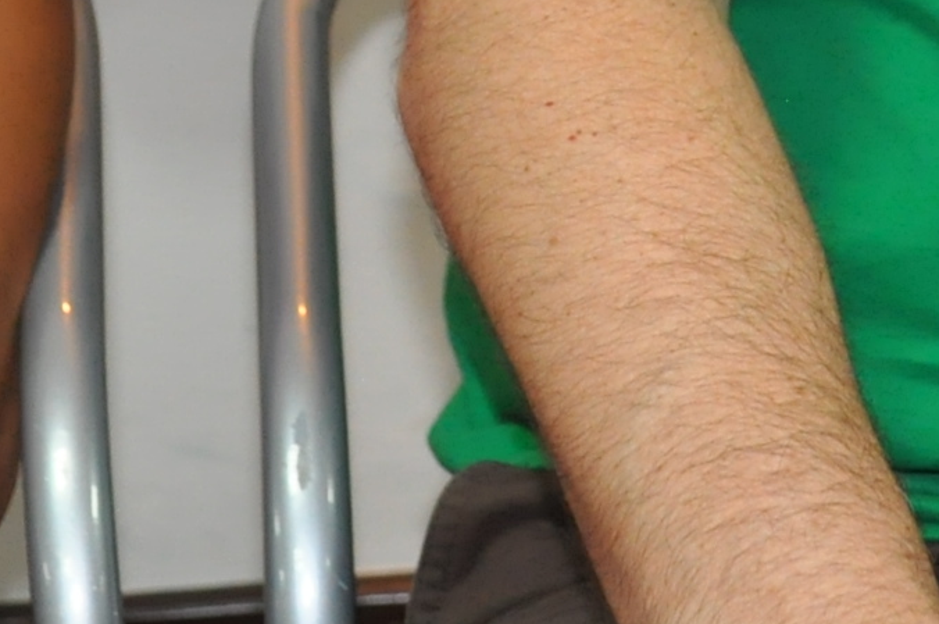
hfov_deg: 9.3
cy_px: -756
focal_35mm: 221
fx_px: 5767
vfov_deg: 6.0
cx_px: 419
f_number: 4.2
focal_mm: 31
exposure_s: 1/60
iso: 1000
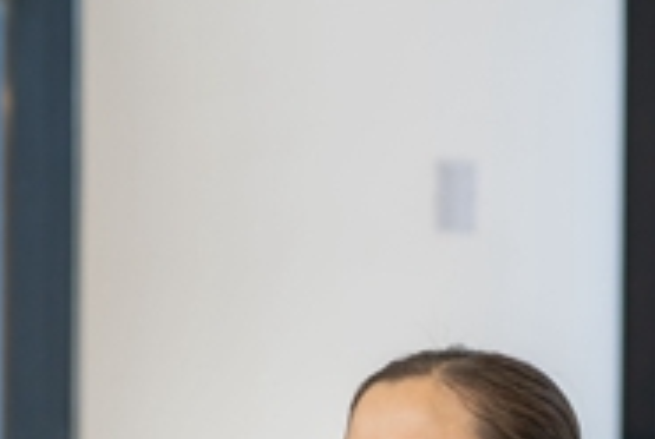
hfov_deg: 8.3
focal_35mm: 246
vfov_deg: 5.5
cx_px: 697
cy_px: 720
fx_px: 4483
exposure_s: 1/60
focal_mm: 57
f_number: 4
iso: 125
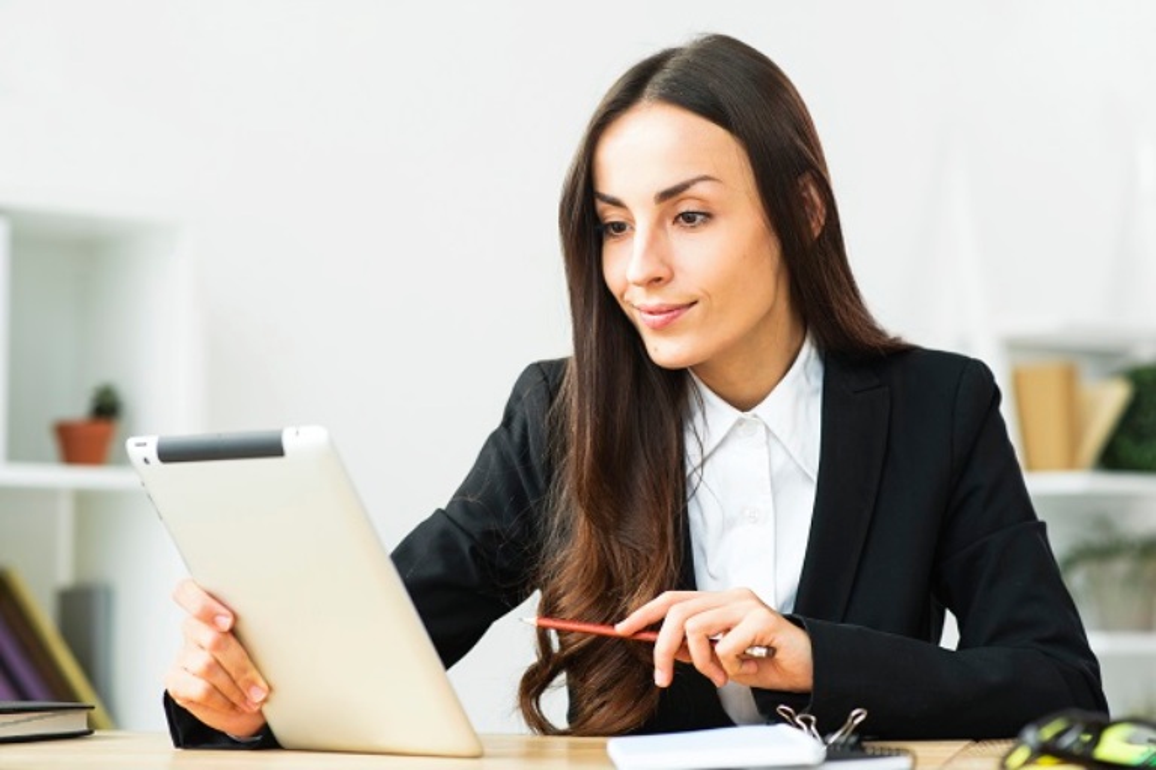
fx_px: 2729
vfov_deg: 16.1
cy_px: 385
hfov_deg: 23.9
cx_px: 578
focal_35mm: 85
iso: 160
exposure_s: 1/125
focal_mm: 85
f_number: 3.5
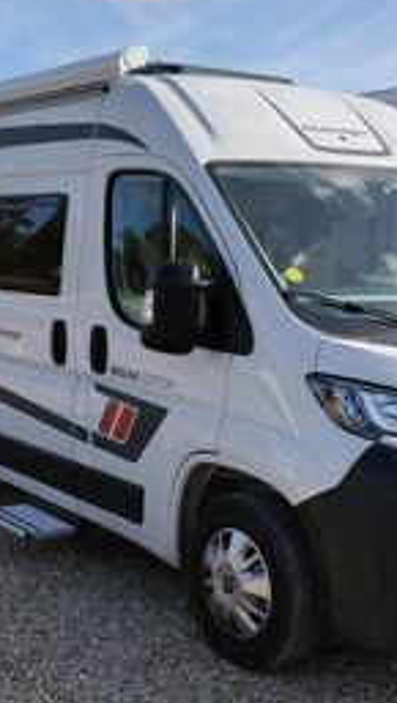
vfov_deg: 35.4
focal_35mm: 59
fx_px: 1102
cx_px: 145
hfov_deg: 20.4
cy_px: 386
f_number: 1.8
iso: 50
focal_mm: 3.96
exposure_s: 1/1530
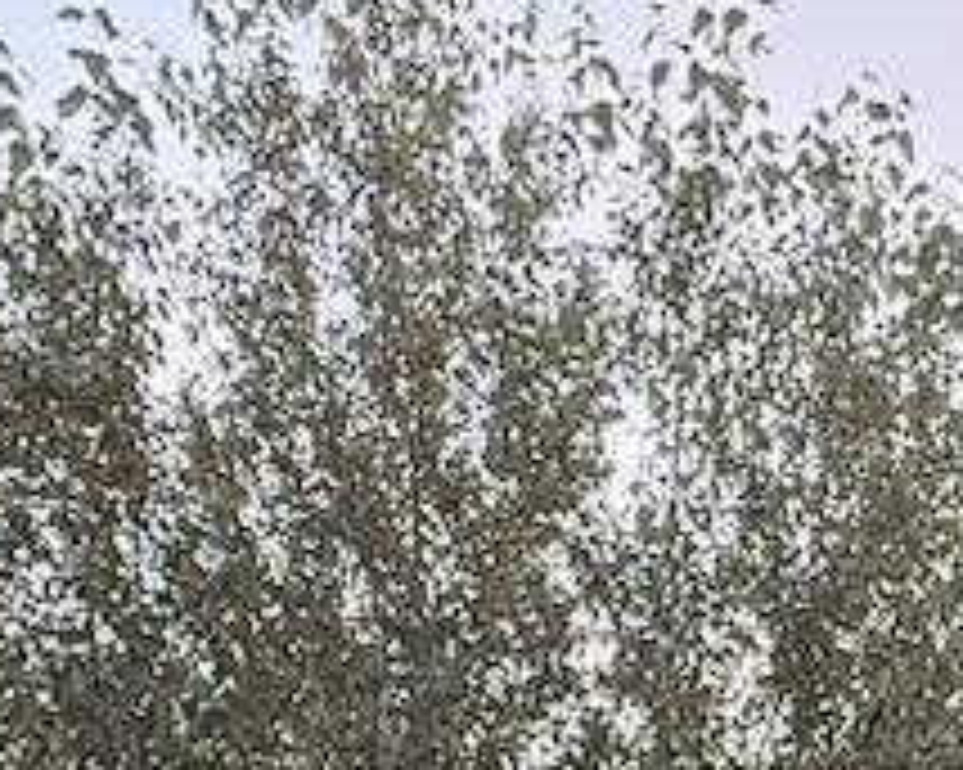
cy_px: 1599
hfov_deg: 28.3
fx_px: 1823
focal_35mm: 64
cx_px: 891
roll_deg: -0.5
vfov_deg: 16.8
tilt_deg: -5.7
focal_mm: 2.22
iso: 320
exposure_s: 1/73
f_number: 2.2
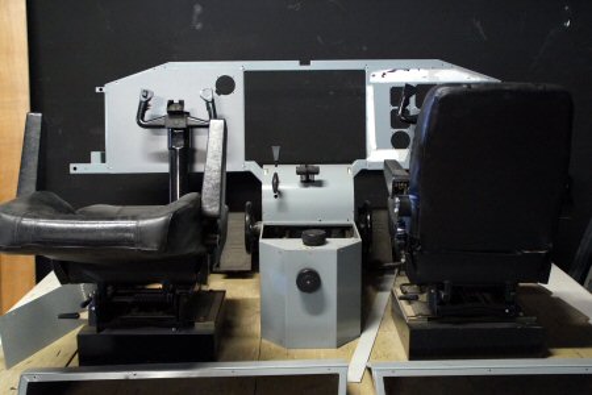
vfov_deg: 36.9
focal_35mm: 36
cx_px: 296
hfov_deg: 53.1
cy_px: 198
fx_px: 592
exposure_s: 1/25
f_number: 4
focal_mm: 24
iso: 3200
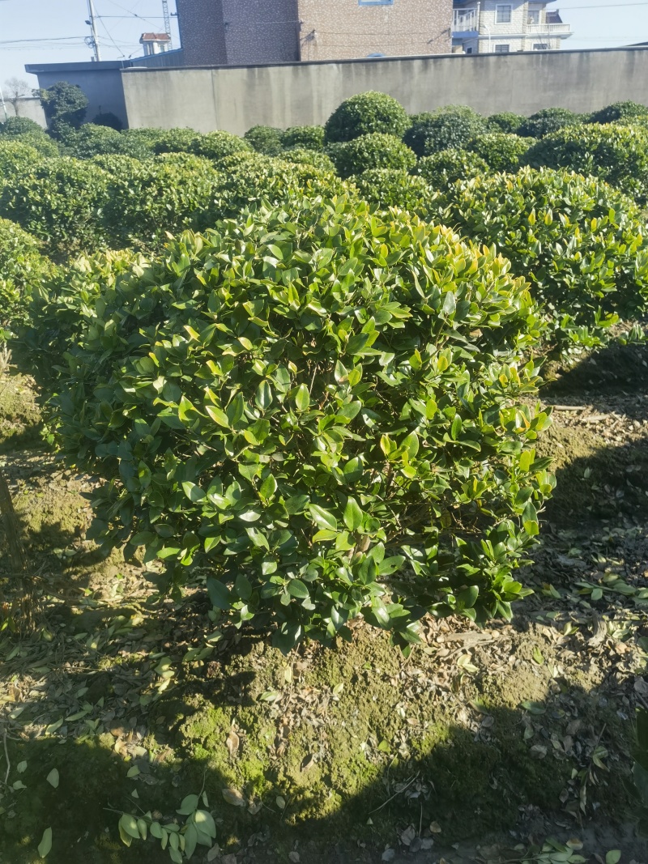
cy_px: 432
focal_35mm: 27
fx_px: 674
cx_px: 324
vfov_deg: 65.3
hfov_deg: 51.3
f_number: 1.9
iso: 50
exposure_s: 1/1678
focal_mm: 6.67
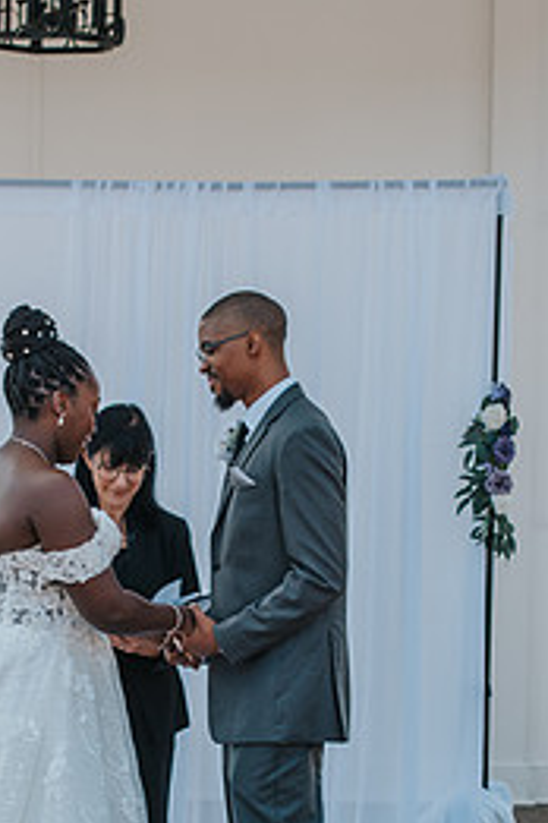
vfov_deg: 15.7
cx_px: 139
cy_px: 602
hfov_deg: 10.5
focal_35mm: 130
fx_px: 2968
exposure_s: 1/2500
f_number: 2.5
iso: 200
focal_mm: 50
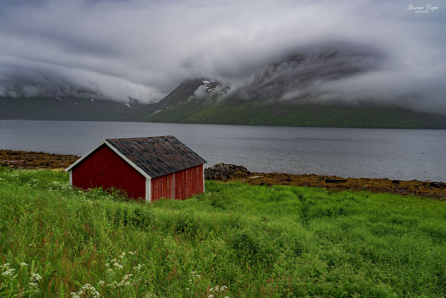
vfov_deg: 53.1
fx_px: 297
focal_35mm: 24
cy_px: 149
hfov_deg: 73.7
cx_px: 223
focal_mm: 24
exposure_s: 1/50
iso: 100
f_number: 13
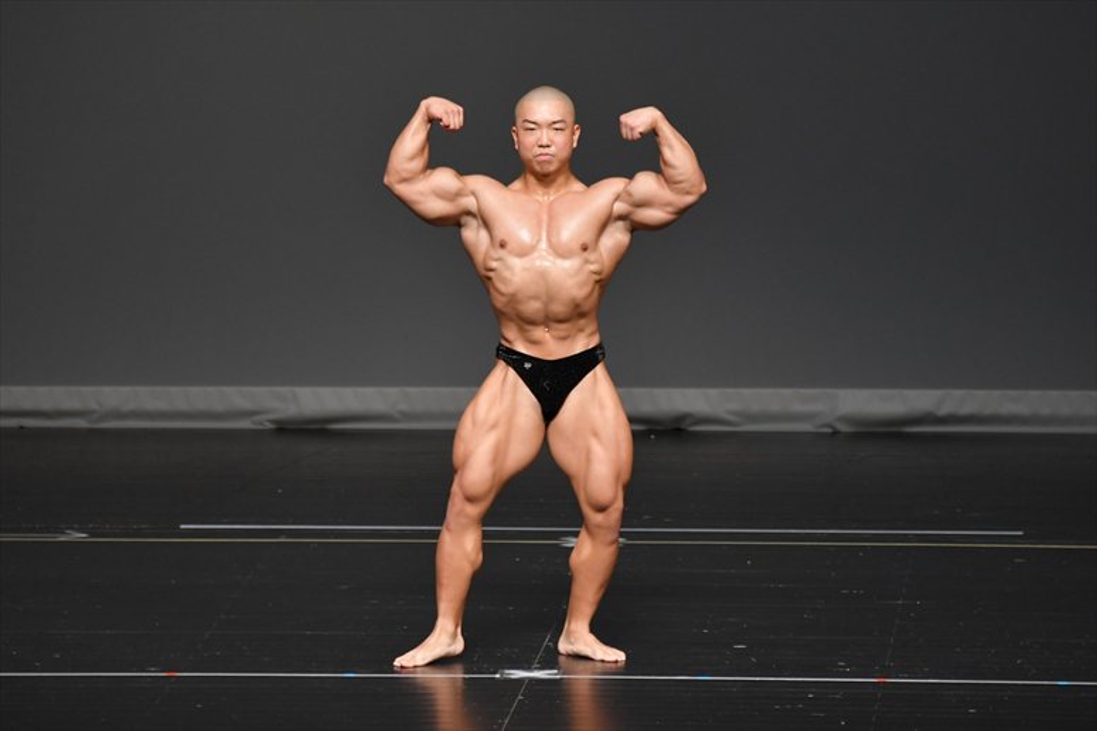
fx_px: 9594
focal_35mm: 315
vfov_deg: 4.4
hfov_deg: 6.5
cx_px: 548
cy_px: 366
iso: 2000
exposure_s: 1/400
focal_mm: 210
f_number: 5.6
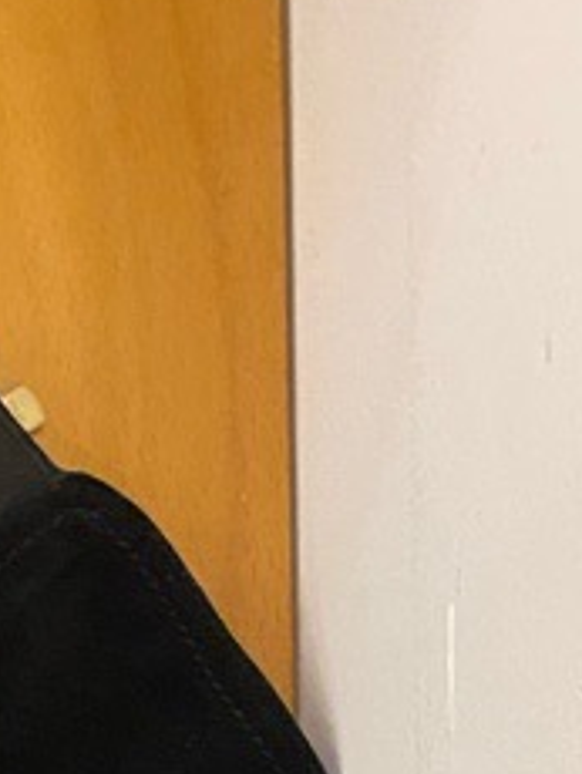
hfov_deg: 11.7
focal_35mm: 113
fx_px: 2528
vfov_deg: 14.3
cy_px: 1578
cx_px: -599
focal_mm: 4.25
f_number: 1.8
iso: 640
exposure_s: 1/25
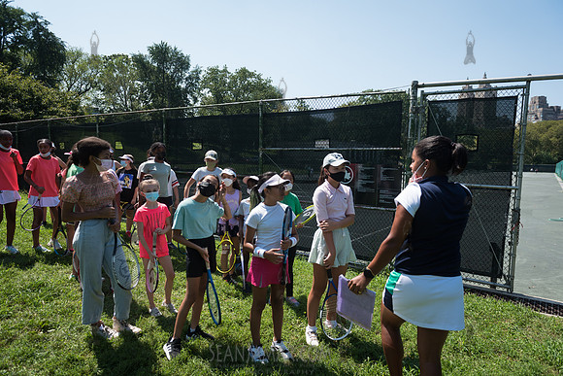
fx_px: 375
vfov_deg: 53.2
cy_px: 188
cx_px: 282
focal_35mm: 24
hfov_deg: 73.7
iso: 160
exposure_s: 1/1000
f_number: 4.5
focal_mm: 24
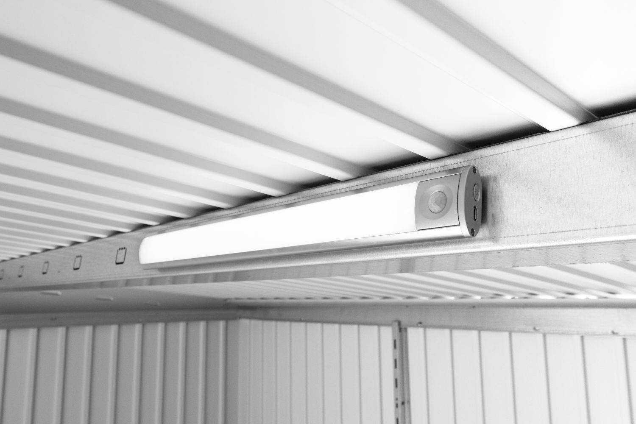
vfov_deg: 43.6
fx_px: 530
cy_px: 212
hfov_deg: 61.9
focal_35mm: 30
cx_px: 318
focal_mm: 30
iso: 320
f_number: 14
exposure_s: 1/60
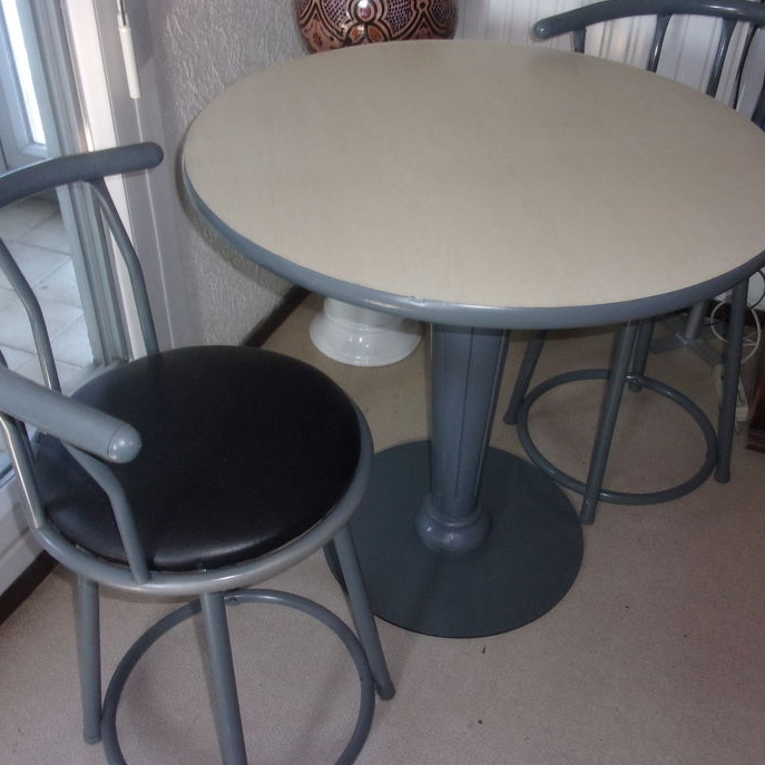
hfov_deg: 46.0
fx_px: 900
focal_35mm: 36
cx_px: 402
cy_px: 385
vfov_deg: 46.0
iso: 200
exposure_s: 1/34
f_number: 3.9
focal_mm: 5.1
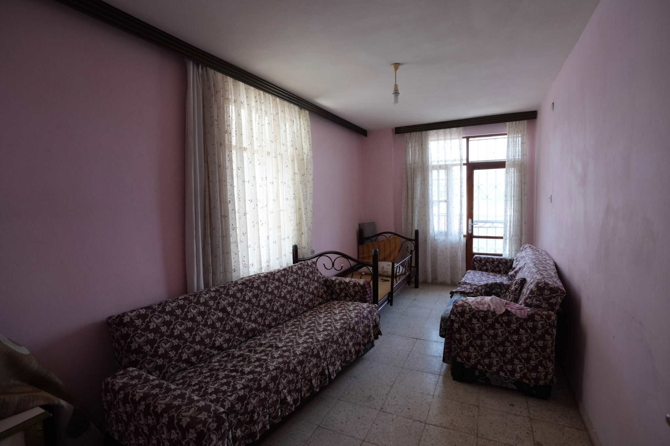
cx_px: 335
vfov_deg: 70.4
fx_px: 316
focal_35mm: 17
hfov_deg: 93.3
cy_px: 223
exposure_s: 1/160
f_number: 4
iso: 640
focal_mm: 17
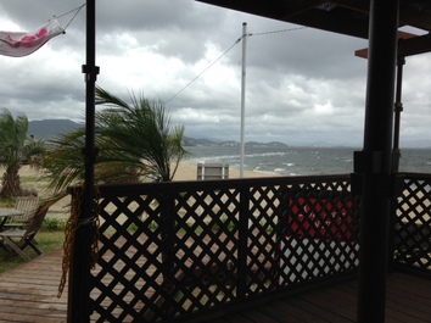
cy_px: 162
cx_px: 216
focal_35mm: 33
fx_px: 411
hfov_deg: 55.4
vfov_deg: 42.9
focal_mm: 4.13
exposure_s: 1/1427
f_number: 2.4
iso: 50
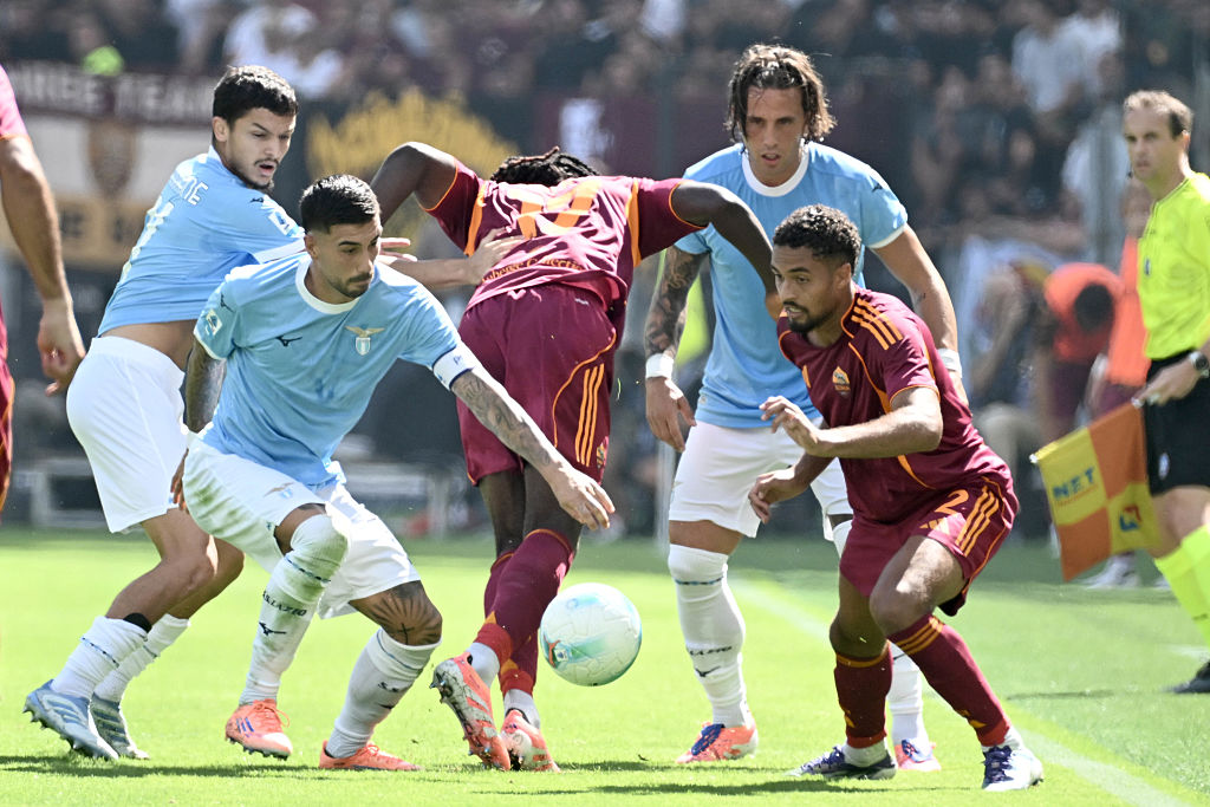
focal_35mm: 540
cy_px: 404
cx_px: 605
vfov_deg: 2.5
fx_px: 18151
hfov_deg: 3.8
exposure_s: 1/1600
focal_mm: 360
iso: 640
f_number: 4
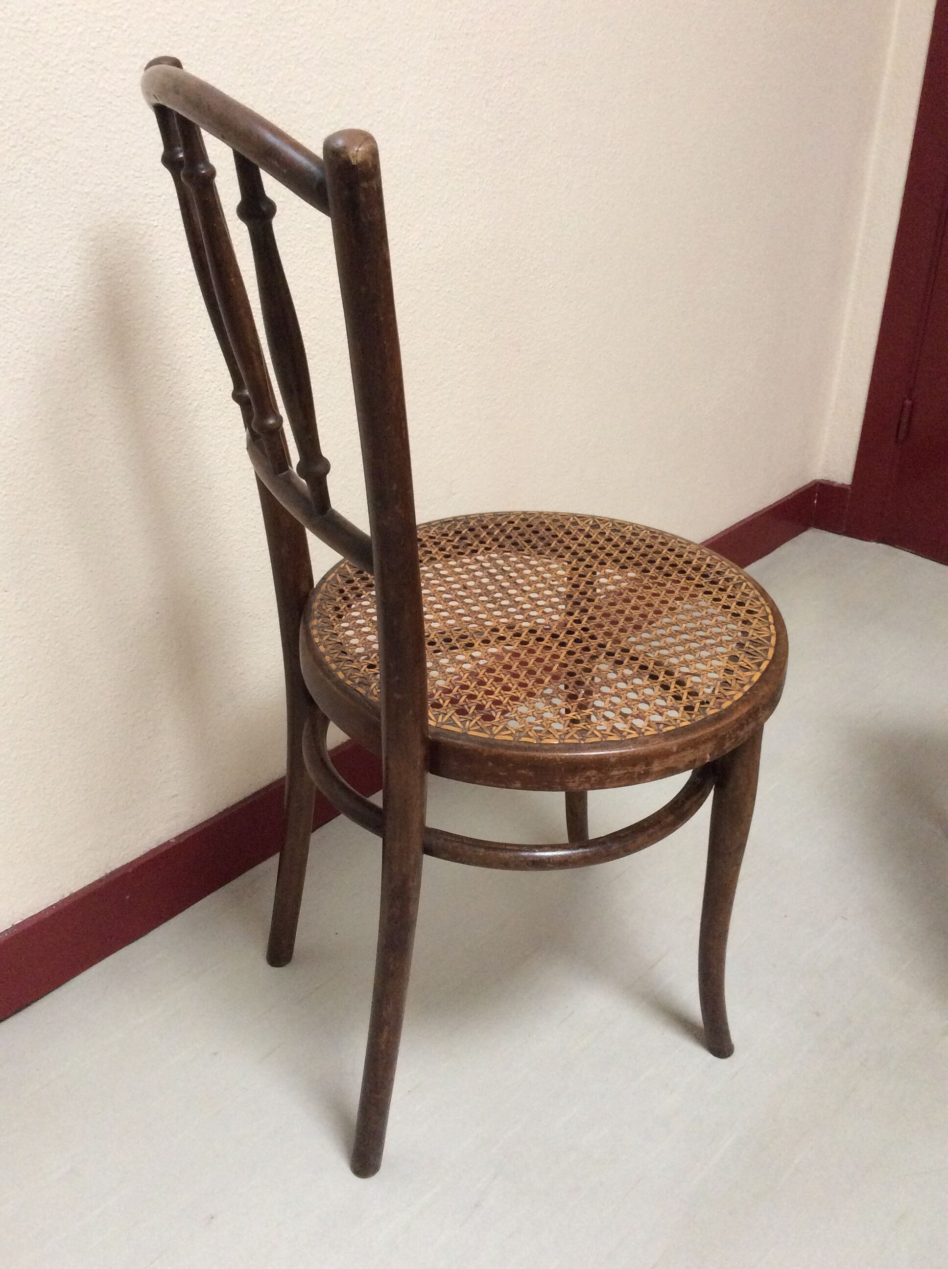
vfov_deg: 56.9
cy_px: 634
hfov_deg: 44.1
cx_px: 474
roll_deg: +1.0
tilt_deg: -31.3
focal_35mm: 32
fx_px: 1172
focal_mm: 3.3
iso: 200
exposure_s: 1/25
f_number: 2.4
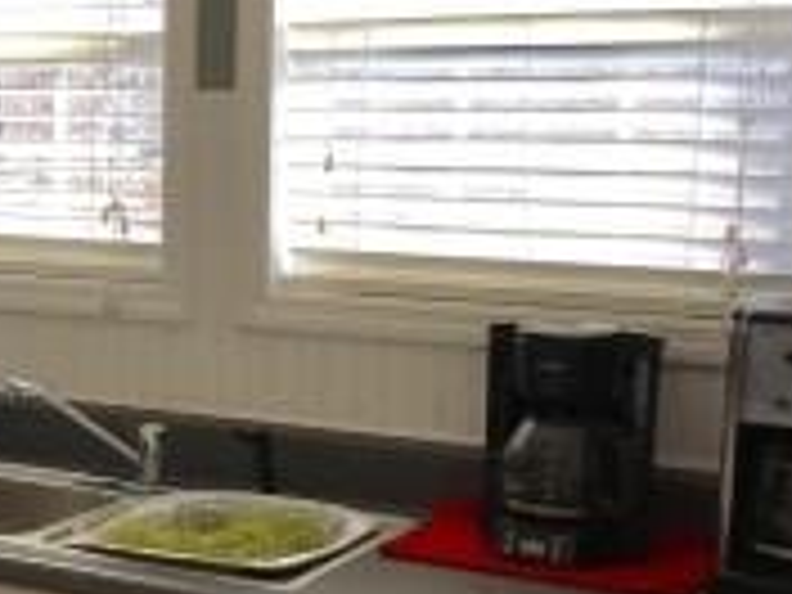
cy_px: 374
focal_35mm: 79
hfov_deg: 22.8
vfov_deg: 18.6
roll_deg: -0.3
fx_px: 1807
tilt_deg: -7.7
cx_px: -144
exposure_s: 1/120
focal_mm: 4.15
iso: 40
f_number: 2.2
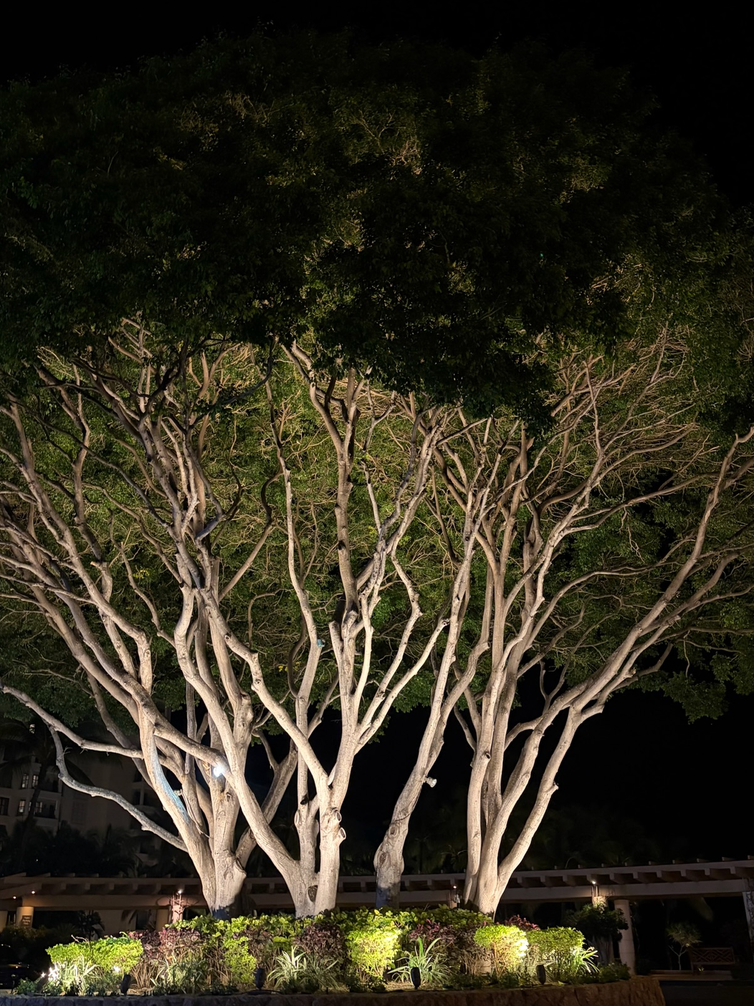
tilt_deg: +24.3
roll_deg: +1.6
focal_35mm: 33
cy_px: 520
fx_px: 959
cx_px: 376
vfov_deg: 55.3
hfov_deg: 42.9
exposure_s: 1/30
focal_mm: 5.96
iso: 800
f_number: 1.6
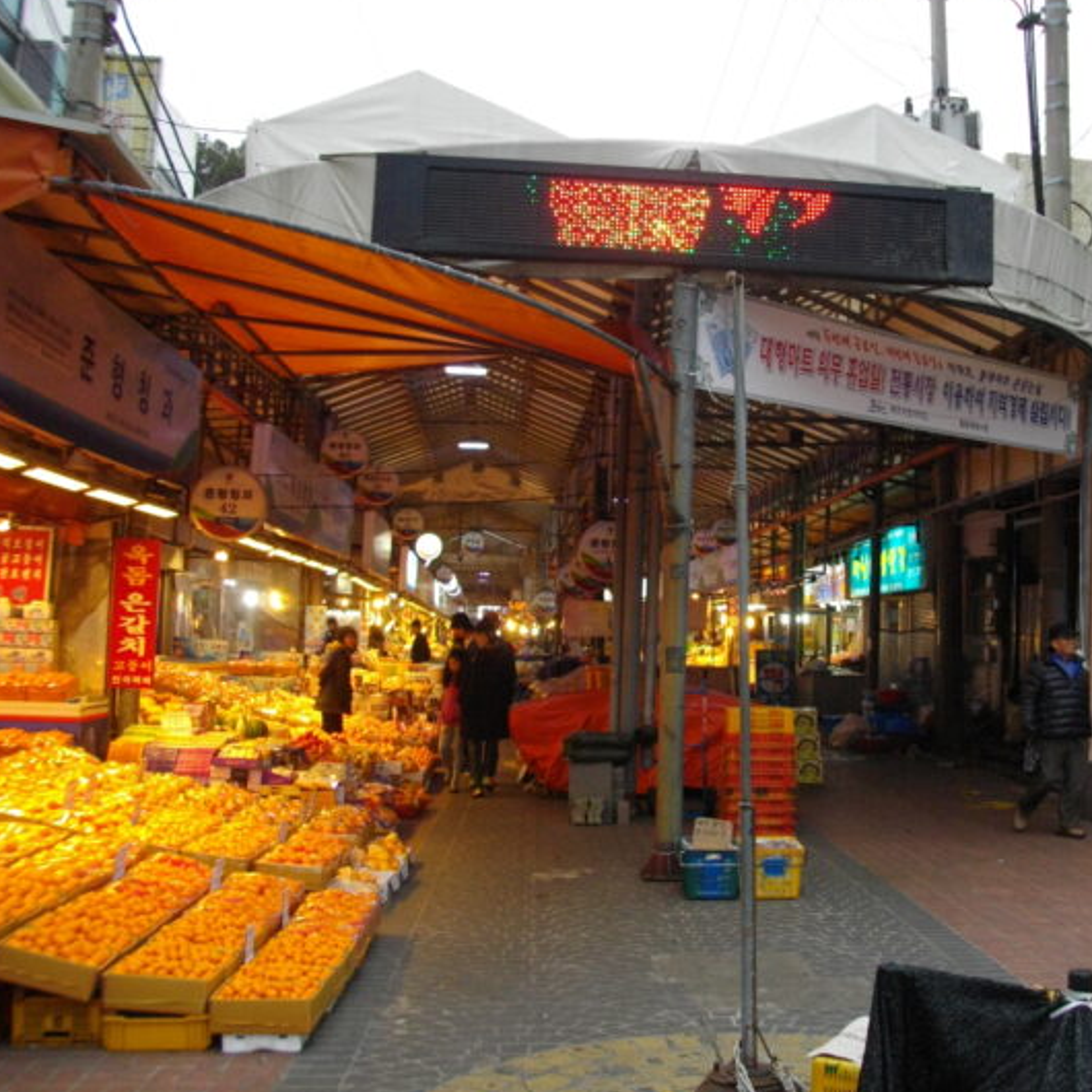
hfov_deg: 40.4
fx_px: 1463
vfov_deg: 40.9
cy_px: 513
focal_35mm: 41
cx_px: 733
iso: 207
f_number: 2.9
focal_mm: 5.7
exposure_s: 1/50
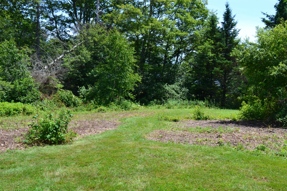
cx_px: 144
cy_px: 96
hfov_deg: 49.6
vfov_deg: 34.2
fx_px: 311
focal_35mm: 39
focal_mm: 26
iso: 400
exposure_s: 1/250
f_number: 10
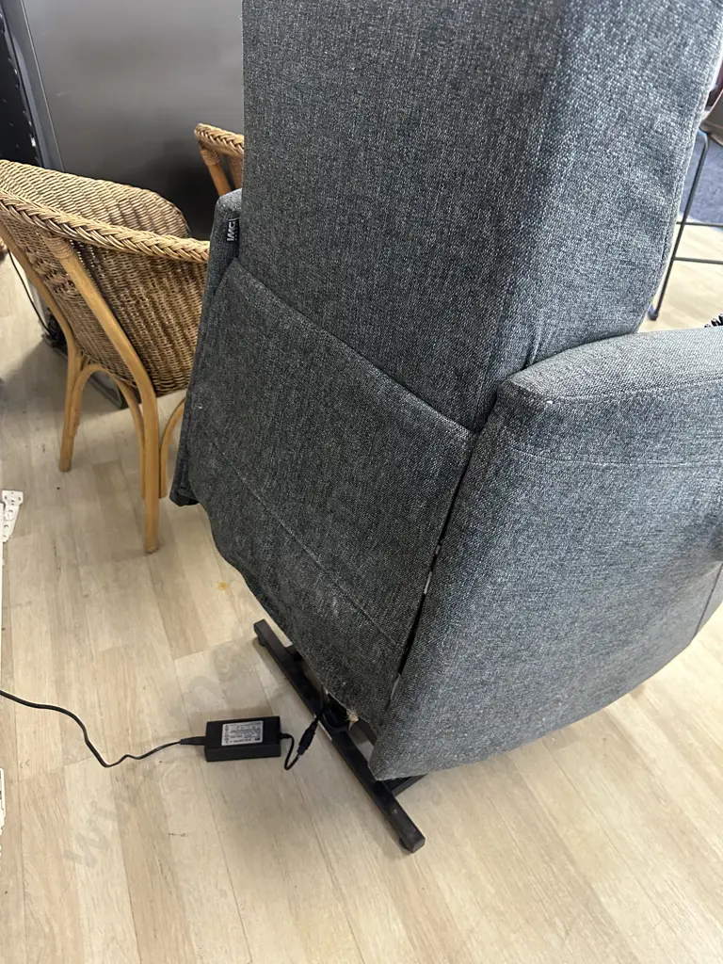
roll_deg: -2.0
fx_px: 668
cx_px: 362
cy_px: 482
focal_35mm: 24
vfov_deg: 71.6
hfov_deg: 56.8
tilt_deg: -38.9
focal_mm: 6.86
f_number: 1.78
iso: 400
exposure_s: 1/50
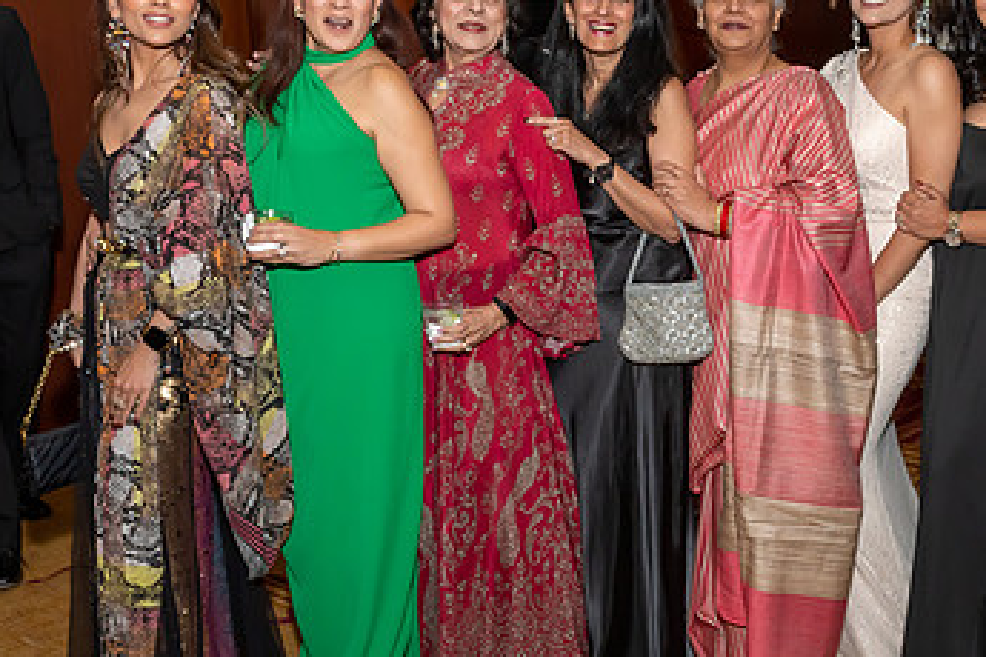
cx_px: 641
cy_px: 258
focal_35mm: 50
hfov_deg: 39.2
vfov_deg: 26.9
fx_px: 1369
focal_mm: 17
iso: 500
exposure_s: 1/250
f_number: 9
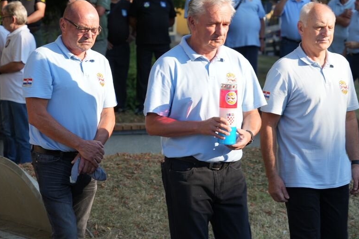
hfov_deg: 14.6
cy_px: 125
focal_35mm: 141
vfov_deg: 9.7
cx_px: 189
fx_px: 1406
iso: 100
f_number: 6.3
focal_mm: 106
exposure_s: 1/160
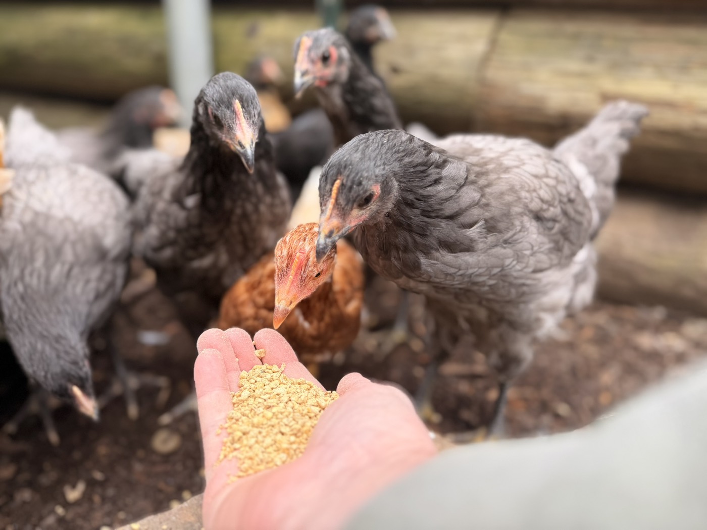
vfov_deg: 56.8
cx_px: 354
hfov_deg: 71.6
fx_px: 490
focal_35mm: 24
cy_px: 265
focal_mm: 6.76
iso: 80
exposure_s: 1/405
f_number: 1.78
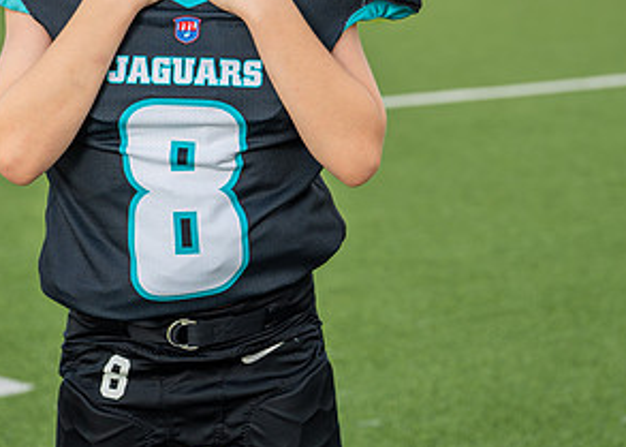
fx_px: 2186
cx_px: 261
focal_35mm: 123
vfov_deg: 11.5
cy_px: -24
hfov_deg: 16.3
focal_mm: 50
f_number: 3.2
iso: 200
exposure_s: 1/400
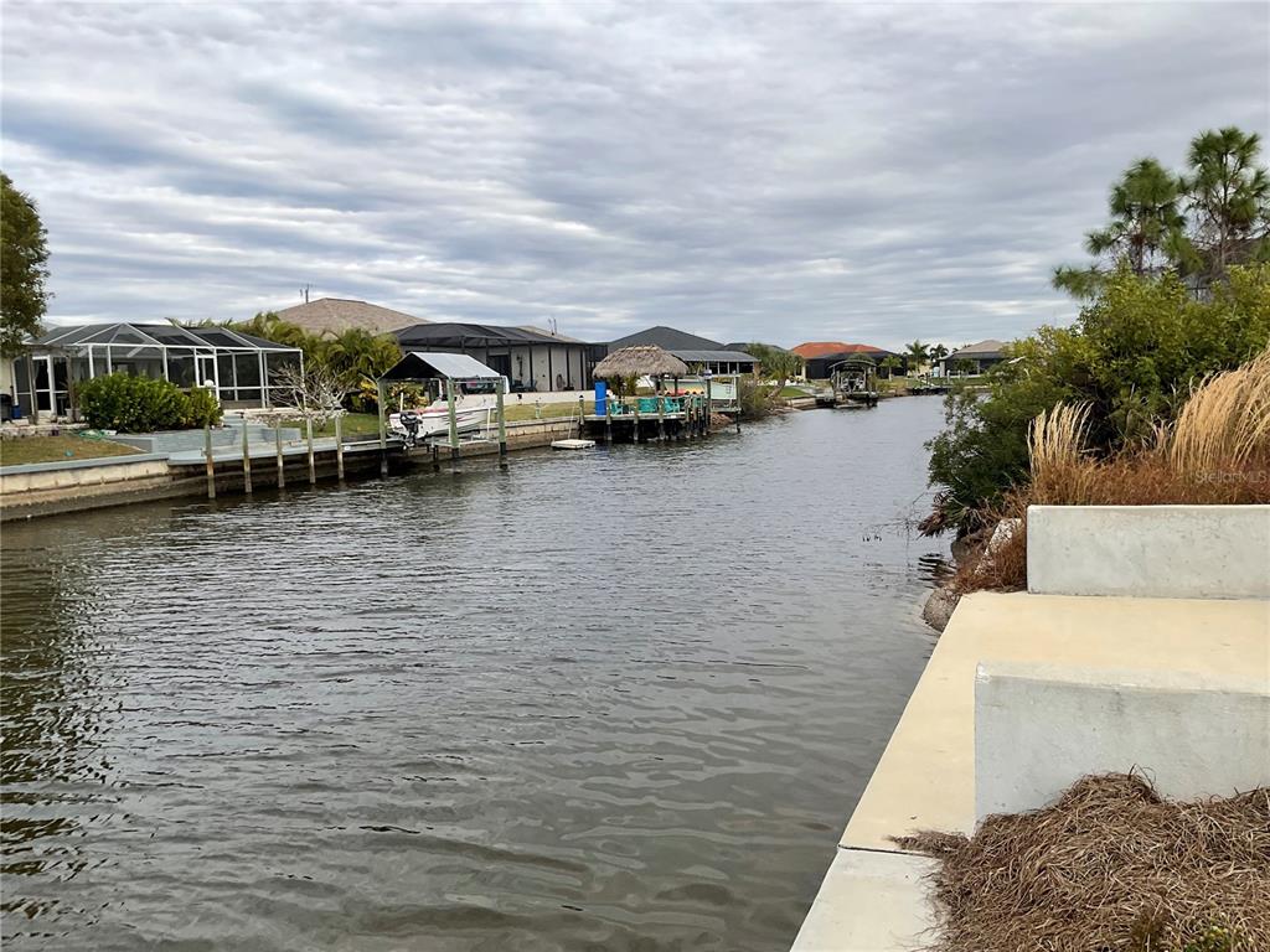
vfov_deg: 48.2
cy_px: 476
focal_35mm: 29
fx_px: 1064
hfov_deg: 61.7
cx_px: 635
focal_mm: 3
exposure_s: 1/1342
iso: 16
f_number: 1.8
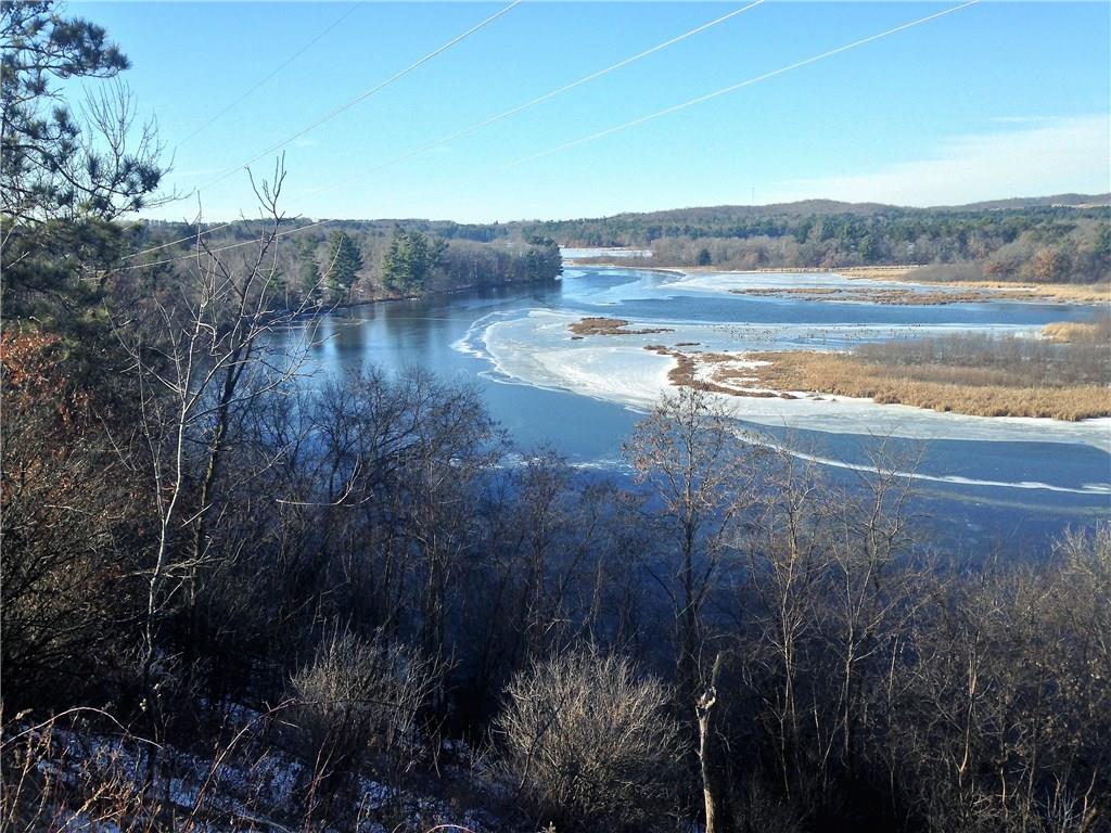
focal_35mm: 33
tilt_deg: -11.7
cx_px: 556
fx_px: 1059
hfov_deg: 55.4
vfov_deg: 42.9
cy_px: 416
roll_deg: +1.8
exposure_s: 1/1153
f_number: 2.4
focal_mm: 4.12
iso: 50
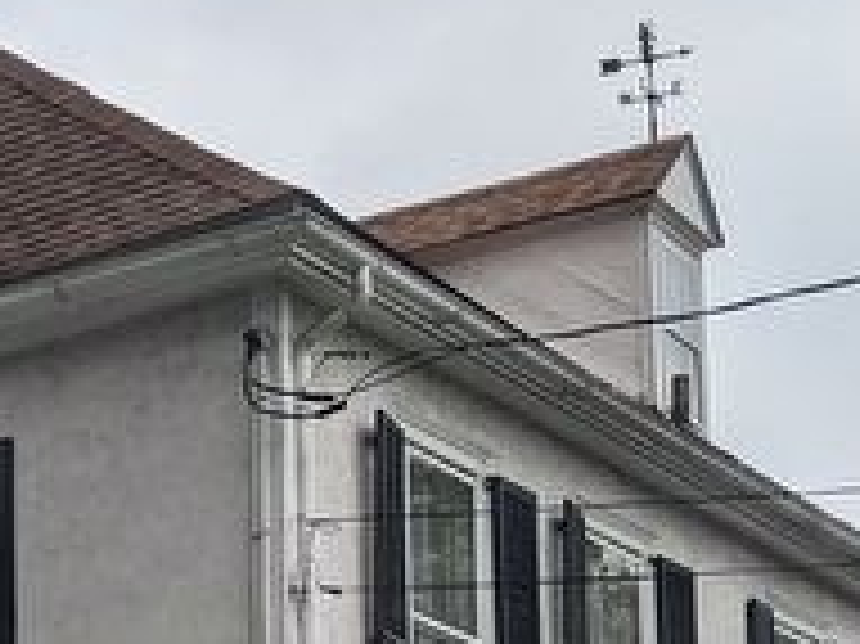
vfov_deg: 12.4
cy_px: 1000
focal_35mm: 113
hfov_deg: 16.3
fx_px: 2806
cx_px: -306
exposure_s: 1/3906
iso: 71
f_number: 1.73
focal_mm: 4.38
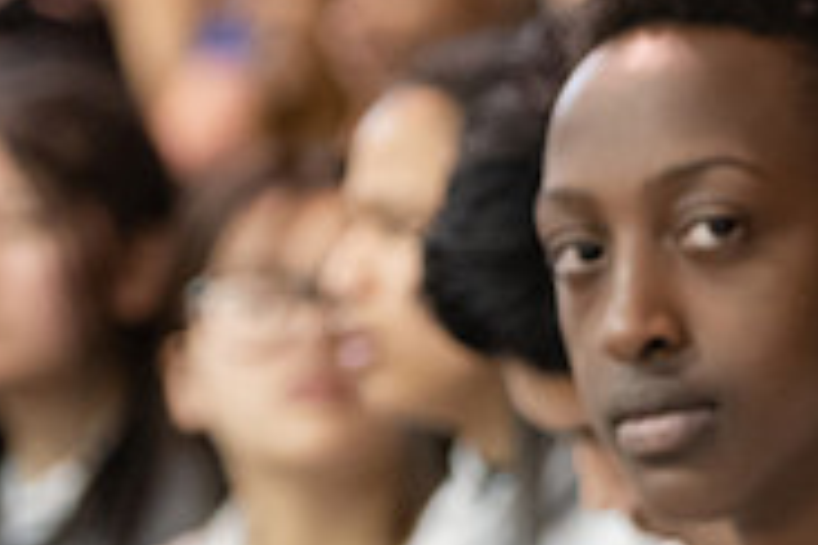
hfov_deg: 6.8
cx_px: 1153
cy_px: 480
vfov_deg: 4.6
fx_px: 6839
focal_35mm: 301
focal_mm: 95
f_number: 3.2
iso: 6400
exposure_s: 1/200
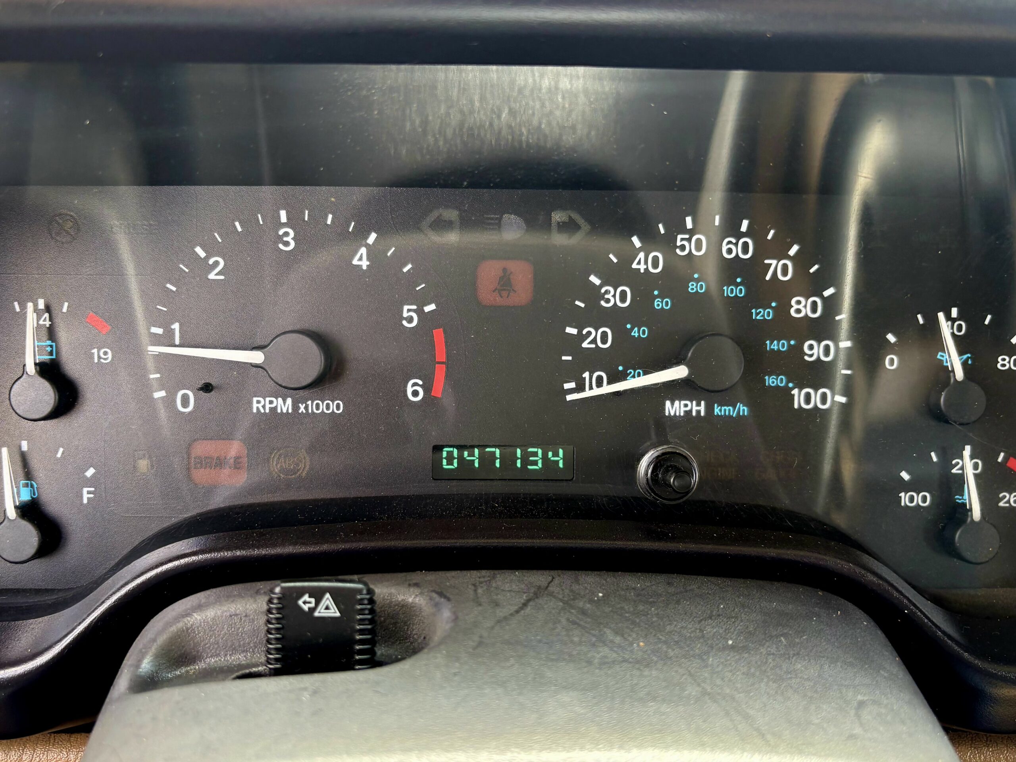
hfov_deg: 67.3
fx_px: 763
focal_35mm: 26
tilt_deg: -28.7
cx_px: 508
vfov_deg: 53.1
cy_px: 381
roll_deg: -2.9
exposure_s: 1/122
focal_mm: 5.96
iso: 80
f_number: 1.6
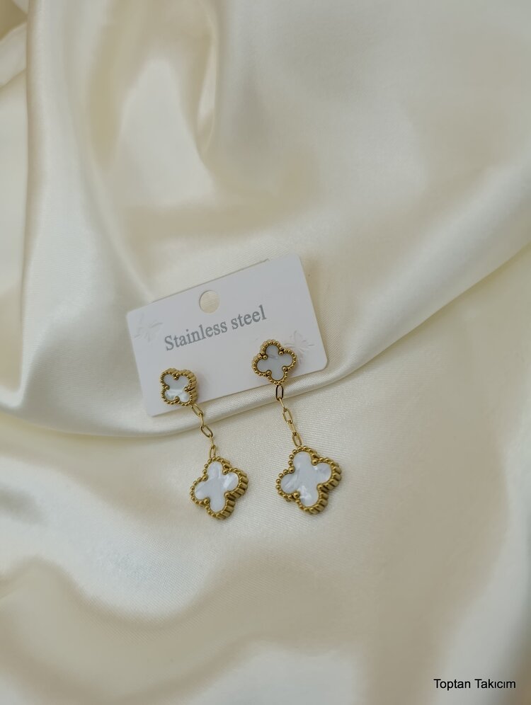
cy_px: 352
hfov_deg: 59.0
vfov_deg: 73.8
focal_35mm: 23
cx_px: 266
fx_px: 469
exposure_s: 1/324
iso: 50
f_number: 1.65
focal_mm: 6.11
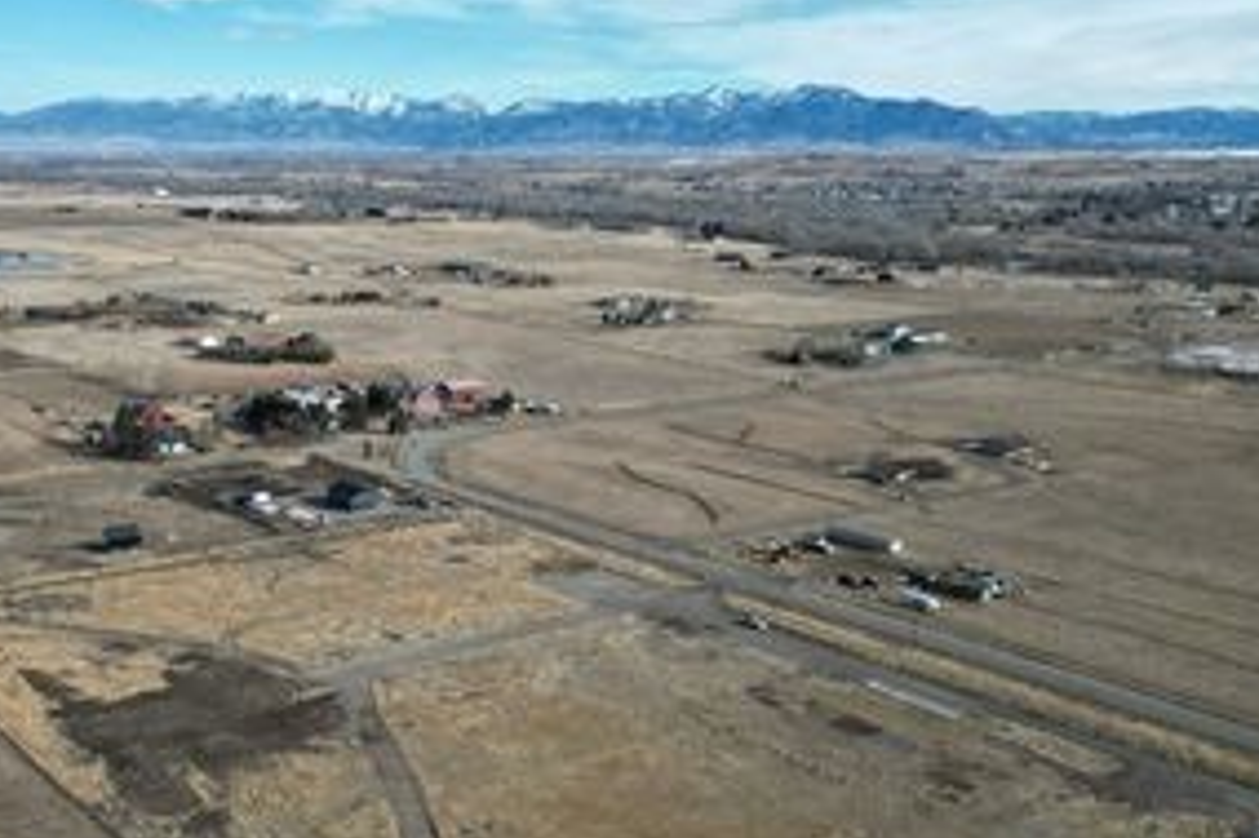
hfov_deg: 44.3
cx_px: 501
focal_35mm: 44
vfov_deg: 30.5
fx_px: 1538
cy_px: 446
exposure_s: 1/3000
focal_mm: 6.72
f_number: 1.7
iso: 110
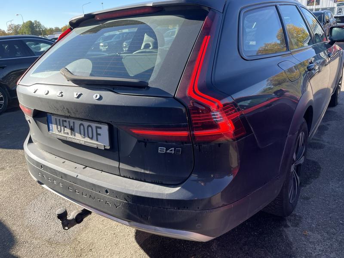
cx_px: 172
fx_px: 258
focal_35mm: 26
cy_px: 129
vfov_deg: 53.1
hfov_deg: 67.3
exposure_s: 1/590
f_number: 1.6
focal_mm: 4.2
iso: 32
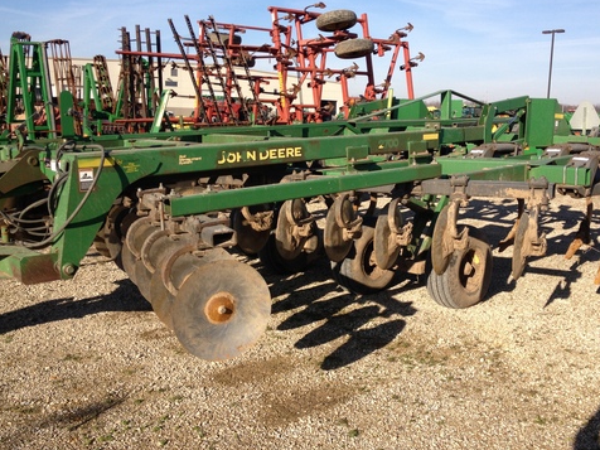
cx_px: 333
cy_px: 221
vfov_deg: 36.0
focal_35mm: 40
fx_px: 693
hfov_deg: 46.7
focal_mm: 4.28
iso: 50
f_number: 2.4
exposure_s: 1/1346
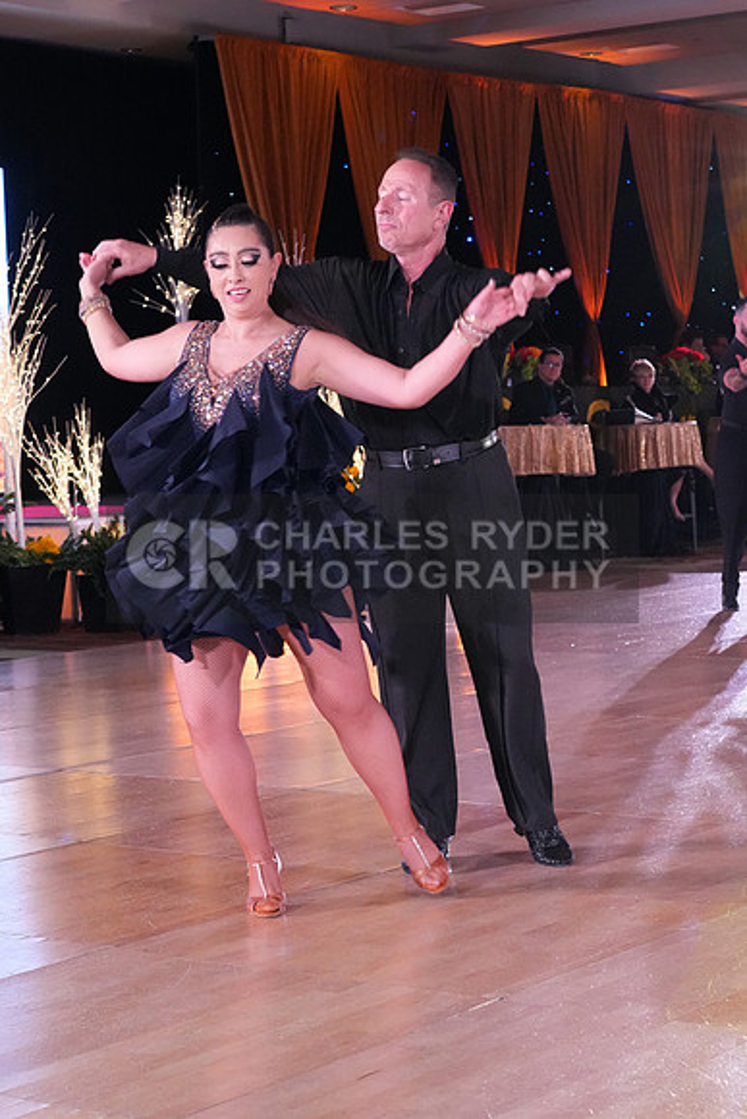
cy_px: 560
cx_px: 374
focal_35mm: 76
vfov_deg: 26.6
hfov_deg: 18.0
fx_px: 2364
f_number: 7.1
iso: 6400
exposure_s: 1/250
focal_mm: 51
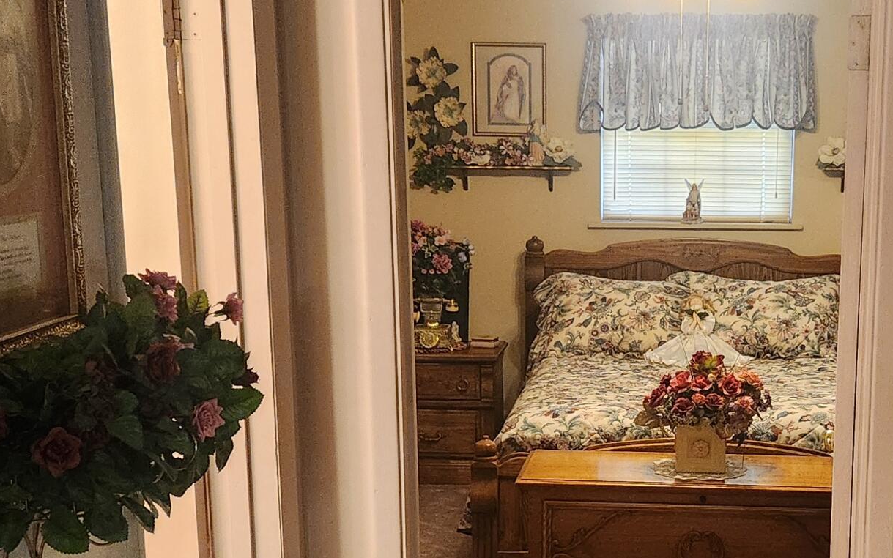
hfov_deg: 33.4
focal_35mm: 60
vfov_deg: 21.4
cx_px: 662
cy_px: 425
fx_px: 1460
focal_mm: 5.4
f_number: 1.8
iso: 800
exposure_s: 1/120
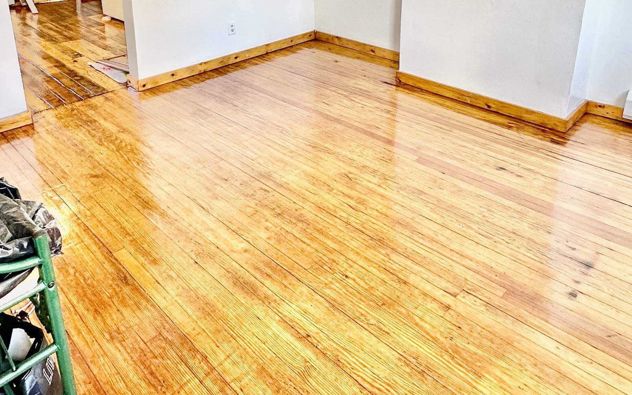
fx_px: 500
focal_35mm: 29
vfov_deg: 40.2
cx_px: 293
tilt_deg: -16.6
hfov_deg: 64.5
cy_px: 46
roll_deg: -0.2
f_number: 2.2
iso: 100
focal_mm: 2.22
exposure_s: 1/99
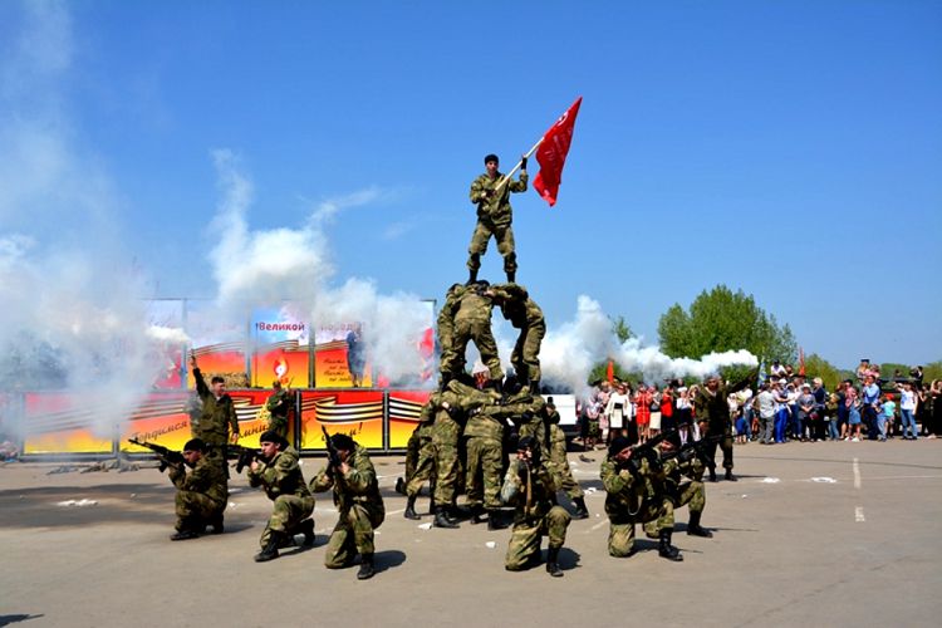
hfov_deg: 57.2
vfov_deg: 40.0
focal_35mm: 33
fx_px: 863
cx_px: 471
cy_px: 314
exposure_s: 1/320
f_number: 9
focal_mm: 22
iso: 100
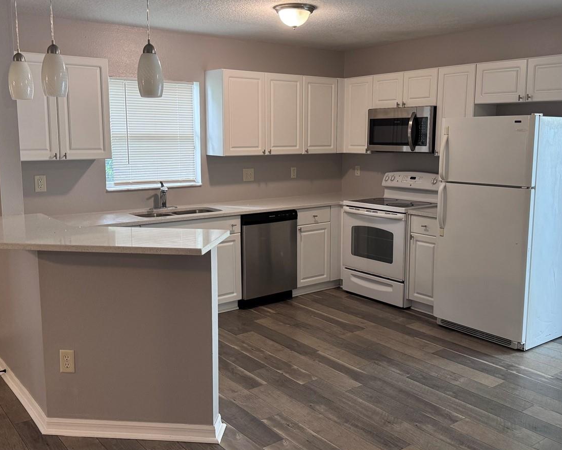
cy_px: 208
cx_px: 284
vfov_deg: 43.3
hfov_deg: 52.8
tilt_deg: -7.8
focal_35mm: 34
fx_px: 566
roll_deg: -0.3
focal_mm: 6.76
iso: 250
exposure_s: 1/60
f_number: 1.78
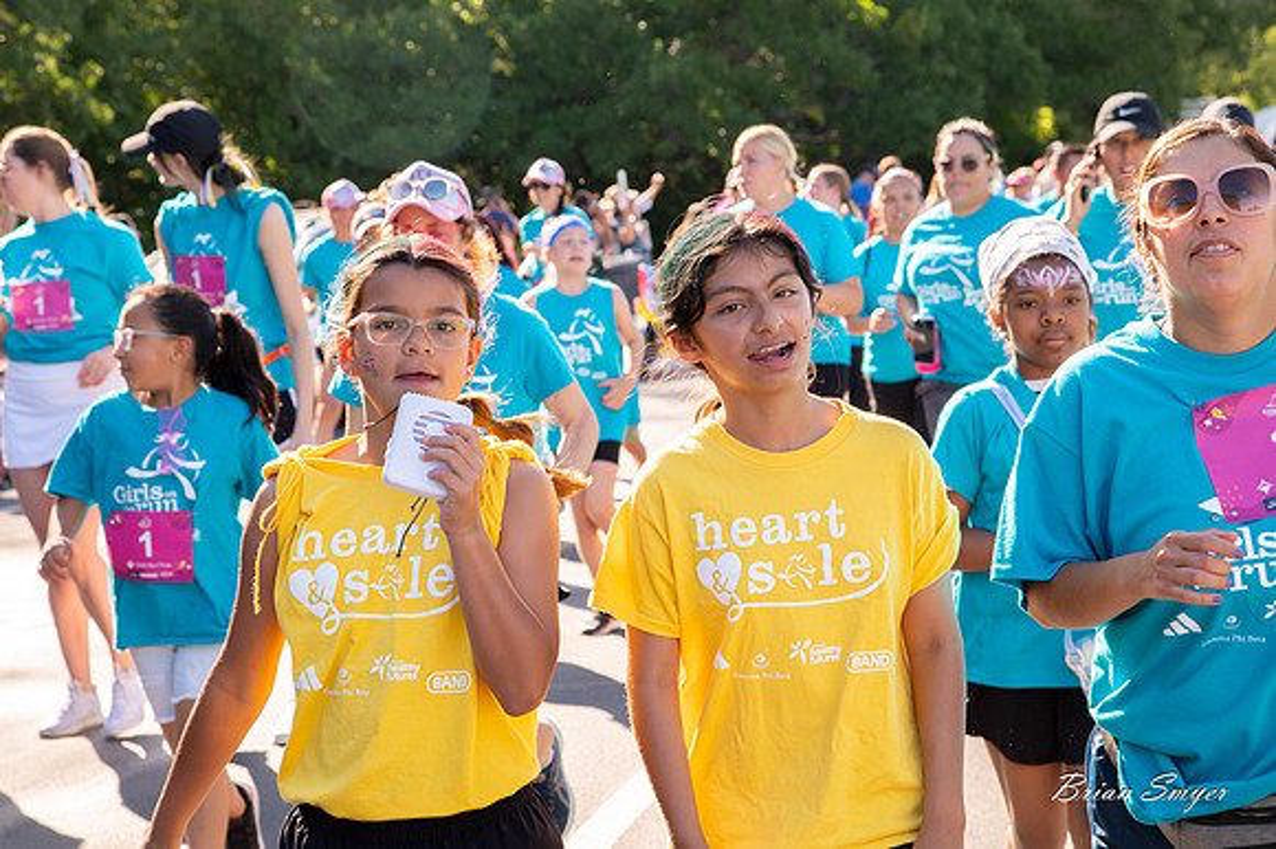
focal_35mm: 92
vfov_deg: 14.8
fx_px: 3275
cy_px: 387
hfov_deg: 22.0
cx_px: 582
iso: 800
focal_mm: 85
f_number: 8
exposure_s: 1/500
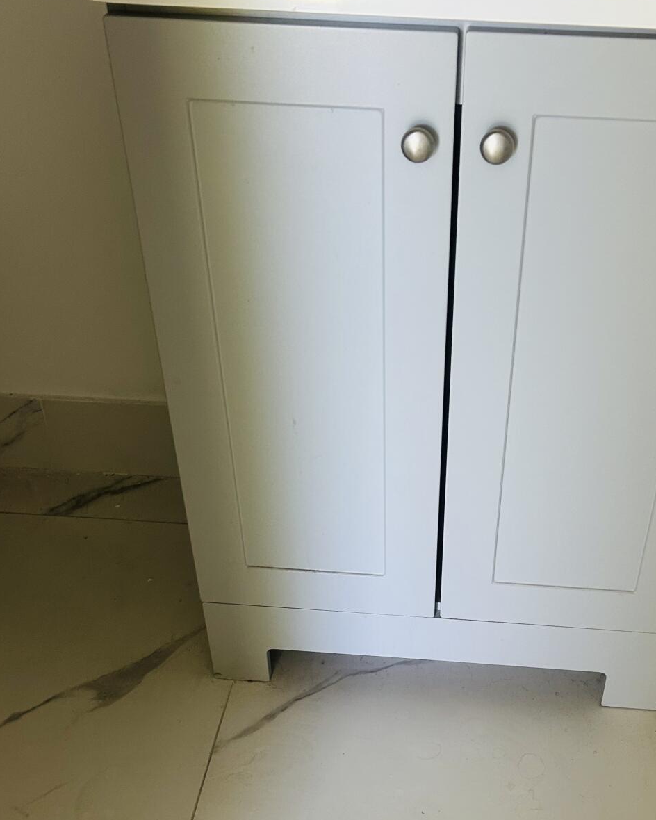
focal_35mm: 43
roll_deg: -1.8
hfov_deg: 34.7
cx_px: 414
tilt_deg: -44.4
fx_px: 1044
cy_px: 607
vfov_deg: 41.7
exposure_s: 1/76
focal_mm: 5.7
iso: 125
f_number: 1.5
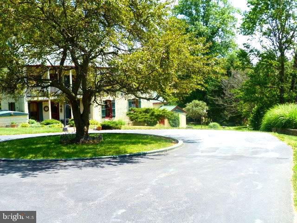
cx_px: 148
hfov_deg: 44.8
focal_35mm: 42
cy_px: 112
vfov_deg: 34.3
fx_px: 360
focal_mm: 7.6
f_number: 4
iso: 80
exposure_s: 1/160
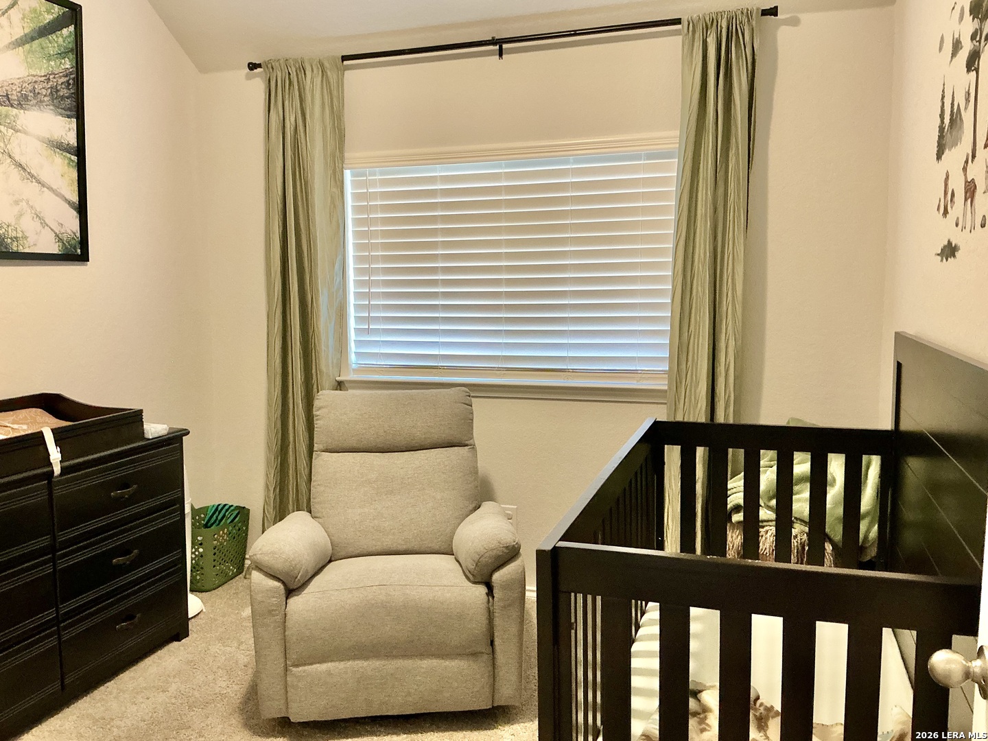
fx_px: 828
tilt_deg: -6.0
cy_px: 370
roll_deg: +0.1
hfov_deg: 61.7
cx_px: 494
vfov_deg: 48.2
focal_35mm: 29
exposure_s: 1/60
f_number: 1.8
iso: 200
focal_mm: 3
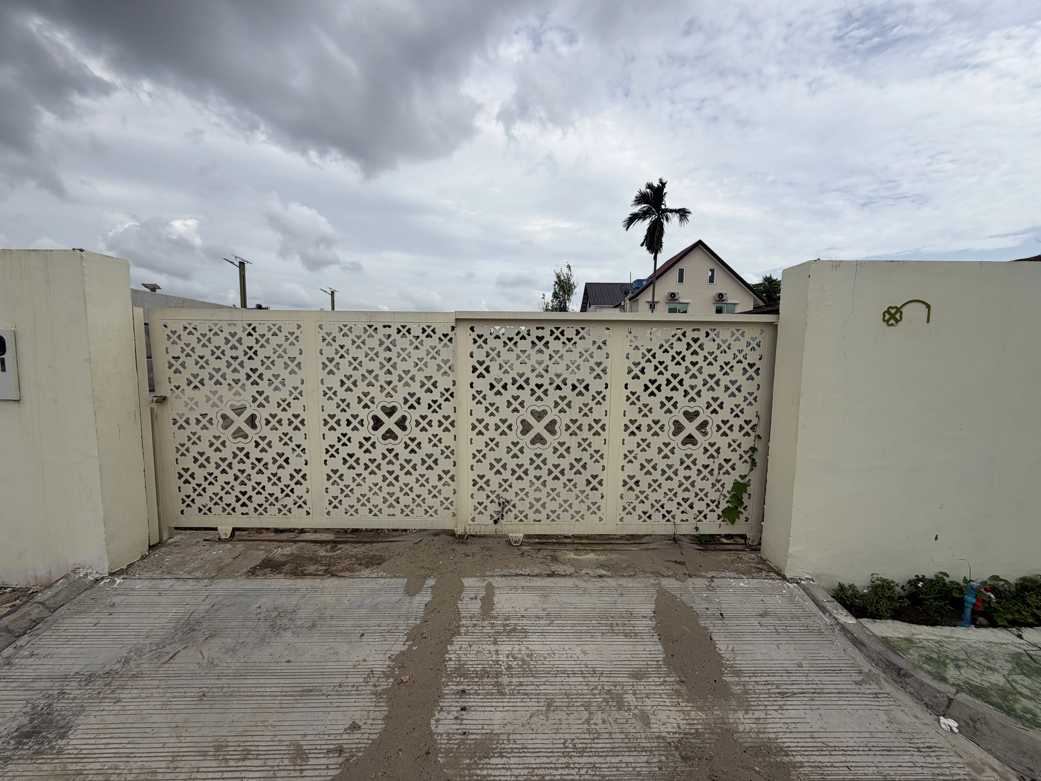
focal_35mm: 14
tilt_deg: -3.2
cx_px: 520
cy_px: 390
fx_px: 421
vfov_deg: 85.7
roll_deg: -0.3
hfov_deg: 102.1
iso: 20
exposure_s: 1/1497
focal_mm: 2.22
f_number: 2.2
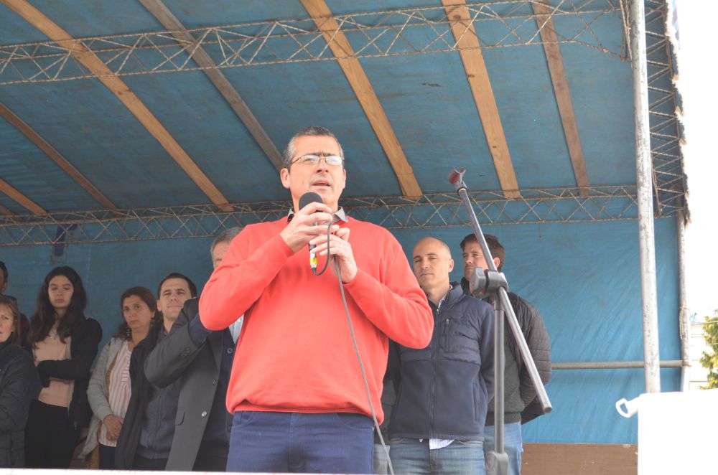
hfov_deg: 35.1
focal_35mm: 57
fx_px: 1134
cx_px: 359
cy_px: 238
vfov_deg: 23.7
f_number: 5.3
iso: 400
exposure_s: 1/125
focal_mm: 38
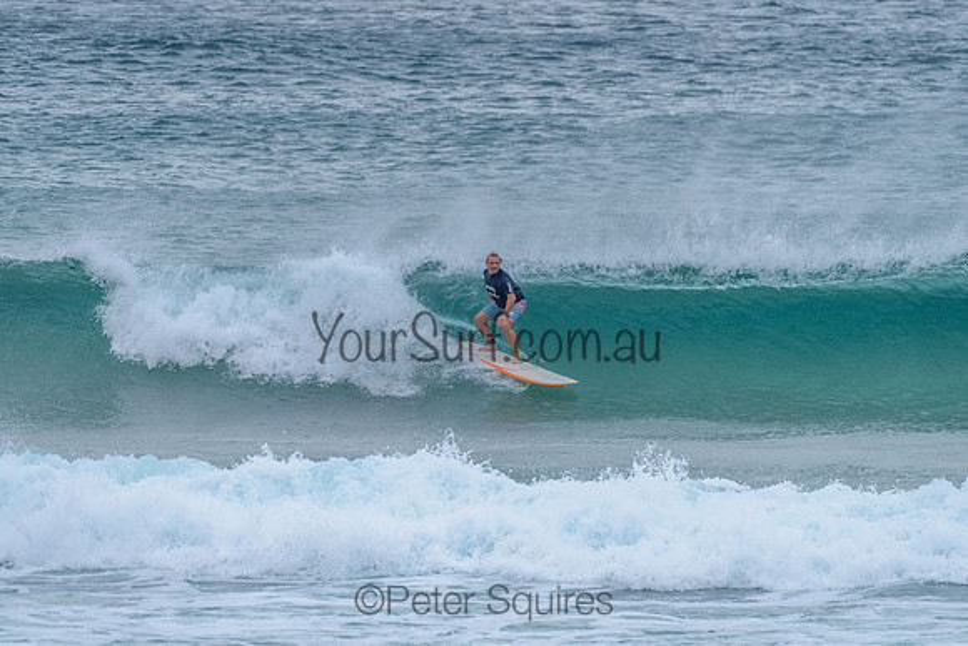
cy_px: 314
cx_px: 471
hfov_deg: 3.4
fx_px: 16490
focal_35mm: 613
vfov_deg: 2.2
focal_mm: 500
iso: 450
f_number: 5.6
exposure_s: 1/2000
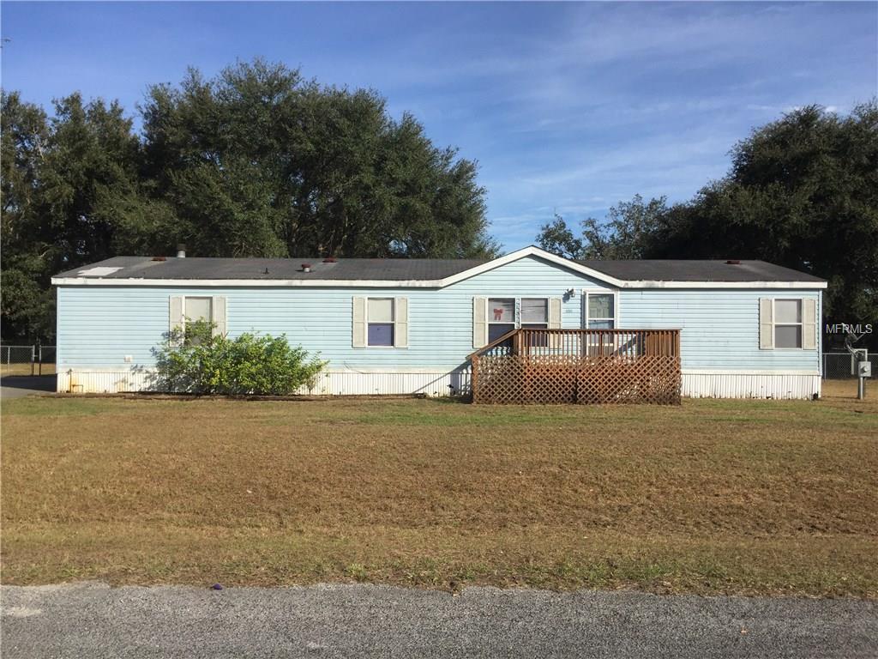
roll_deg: -1.6
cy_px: 330
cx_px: 439
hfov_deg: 61.7
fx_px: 736
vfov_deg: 48.2
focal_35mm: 29
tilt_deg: +0.0
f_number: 2.2
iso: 32
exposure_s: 1/2475
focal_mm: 4.15
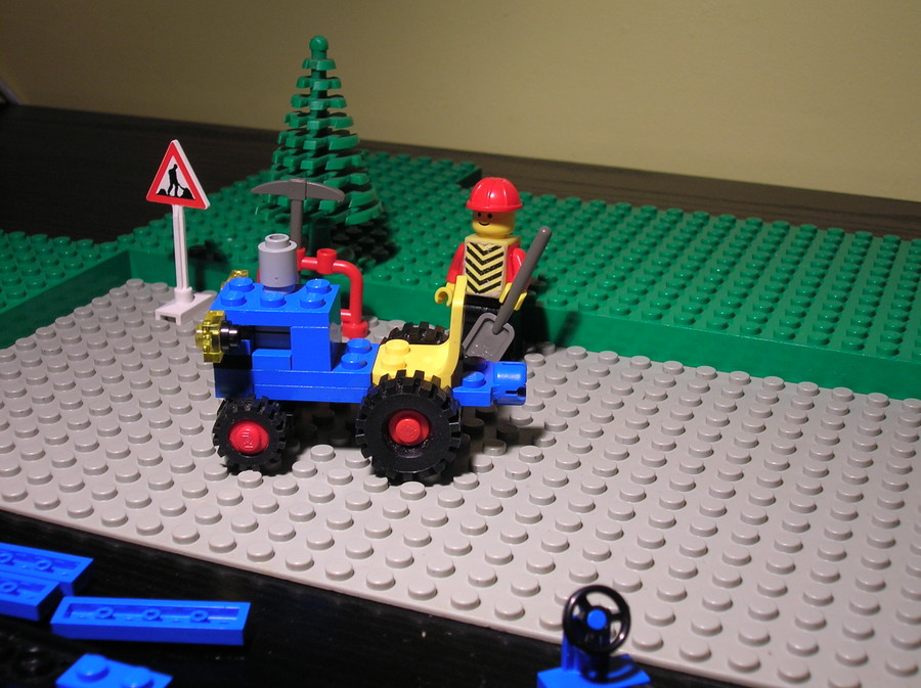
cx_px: 460
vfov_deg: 29.1
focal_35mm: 50
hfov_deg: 38.2
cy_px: 344
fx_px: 1329
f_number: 3.3
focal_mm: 8.4
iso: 50
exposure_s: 1/14
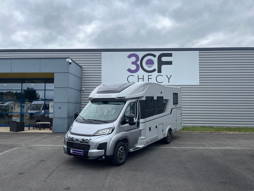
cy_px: 96
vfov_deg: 53.1
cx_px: 127
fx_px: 191
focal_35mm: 26
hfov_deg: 67.3
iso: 50
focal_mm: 5.1
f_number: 1.6
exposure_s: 1/1309
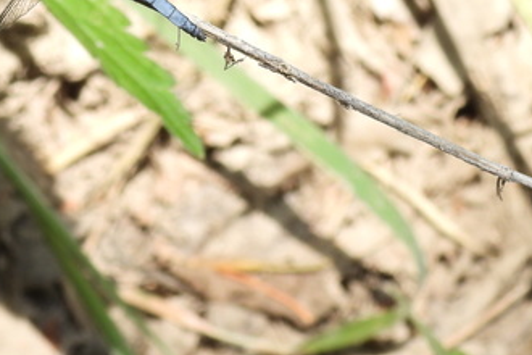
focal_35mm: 498
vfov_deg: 2.8
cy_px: -103
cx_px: 94
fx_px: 7359
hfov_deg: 4.1
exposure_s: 1/125
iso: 100
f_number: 5
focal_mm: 33
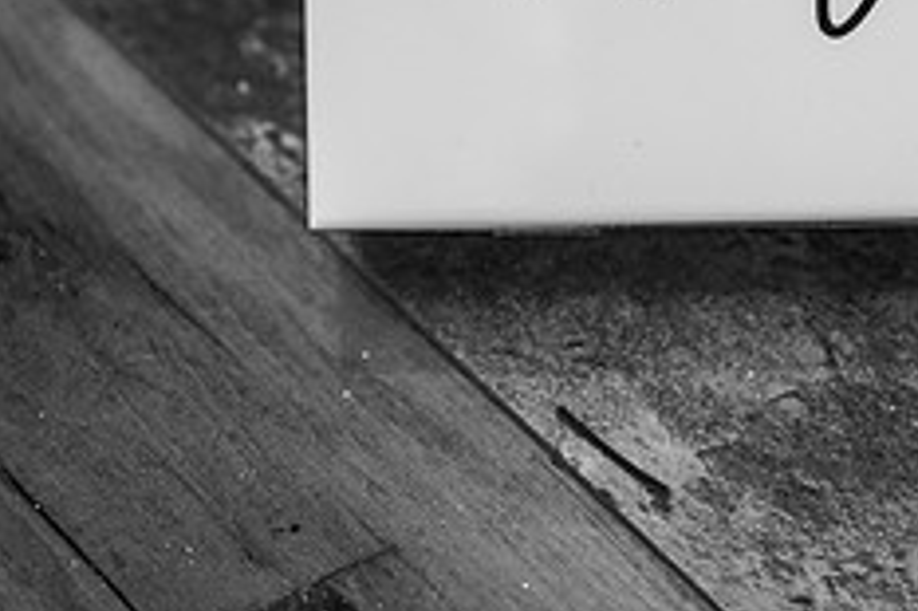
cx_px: 780
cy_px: -18
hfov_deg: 18.1
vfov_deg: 12.1
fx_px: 2854
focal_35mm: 112
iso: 800
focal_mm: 45
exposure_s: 1/200
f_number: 3.2
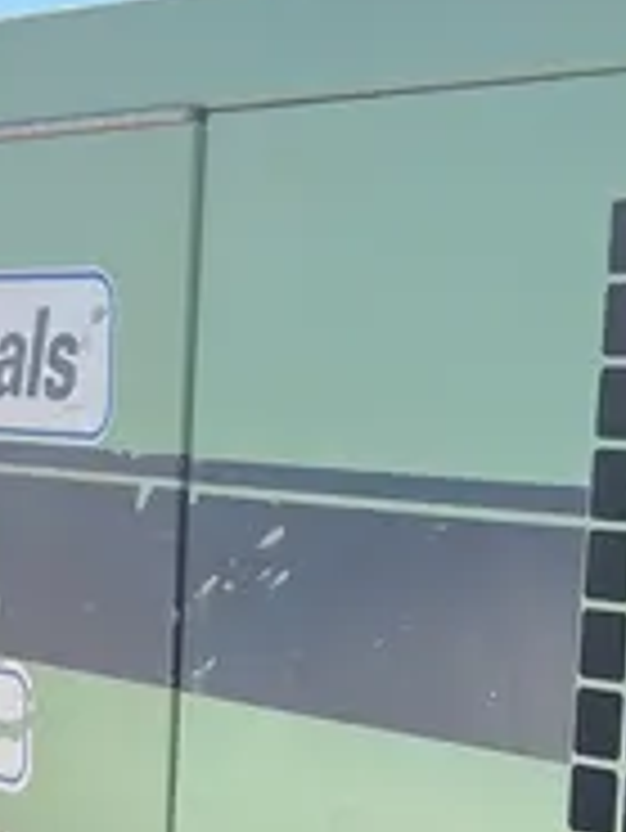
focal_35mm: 103
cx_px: 603
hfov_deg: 14.2
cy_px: 969
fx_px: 2481
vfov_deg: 18.2
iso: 50
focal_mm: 5.1
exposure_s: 1/1992
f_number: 1.6
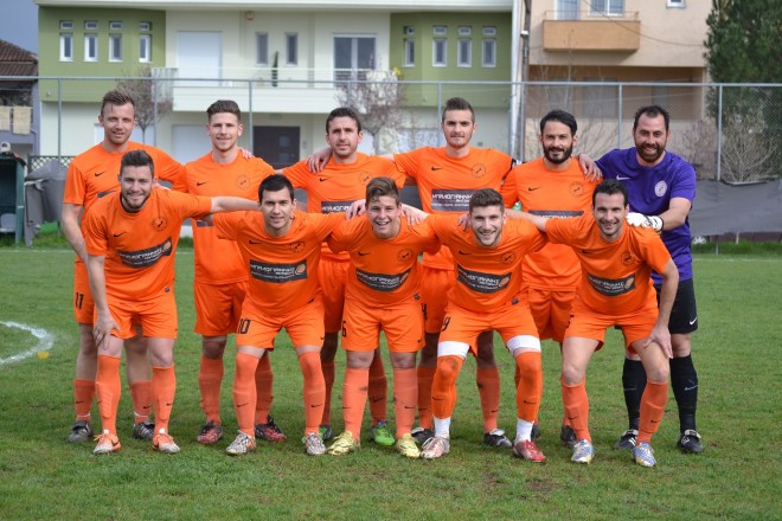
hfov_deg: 20.9
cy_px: 260
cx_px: 391
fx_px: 2118
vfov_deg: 14.0
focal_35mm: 98
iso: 400
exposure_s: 1/1250
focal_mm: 65
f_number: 5
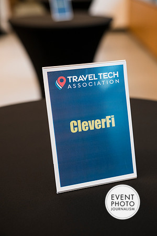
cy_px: 118
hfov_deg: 28.1
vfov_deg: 41.1
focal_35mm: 48
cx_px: 78
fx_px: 314
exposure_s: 1/200
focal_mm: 48
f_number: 3.2
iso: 1000
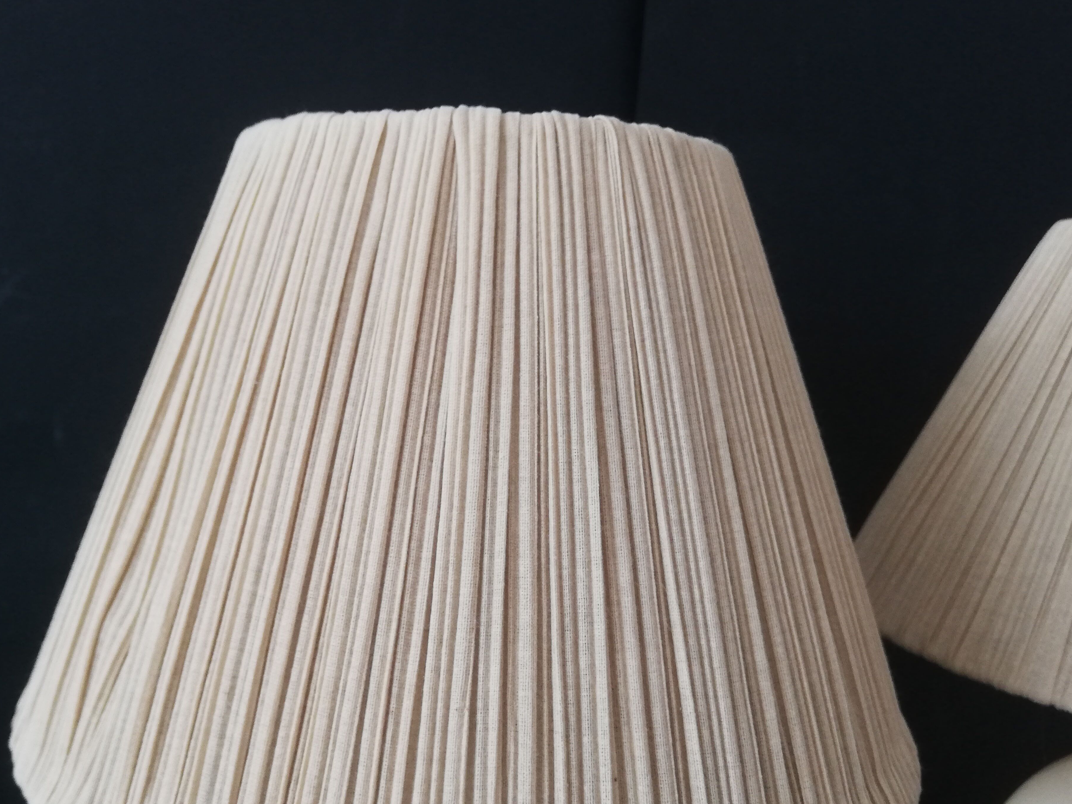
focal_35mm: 33
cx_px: 465
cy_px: 481
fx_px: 1022
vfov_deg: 42.7
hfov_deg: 55.2
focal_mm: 3.81
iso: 160
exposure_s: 1/33.3
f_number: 2.2
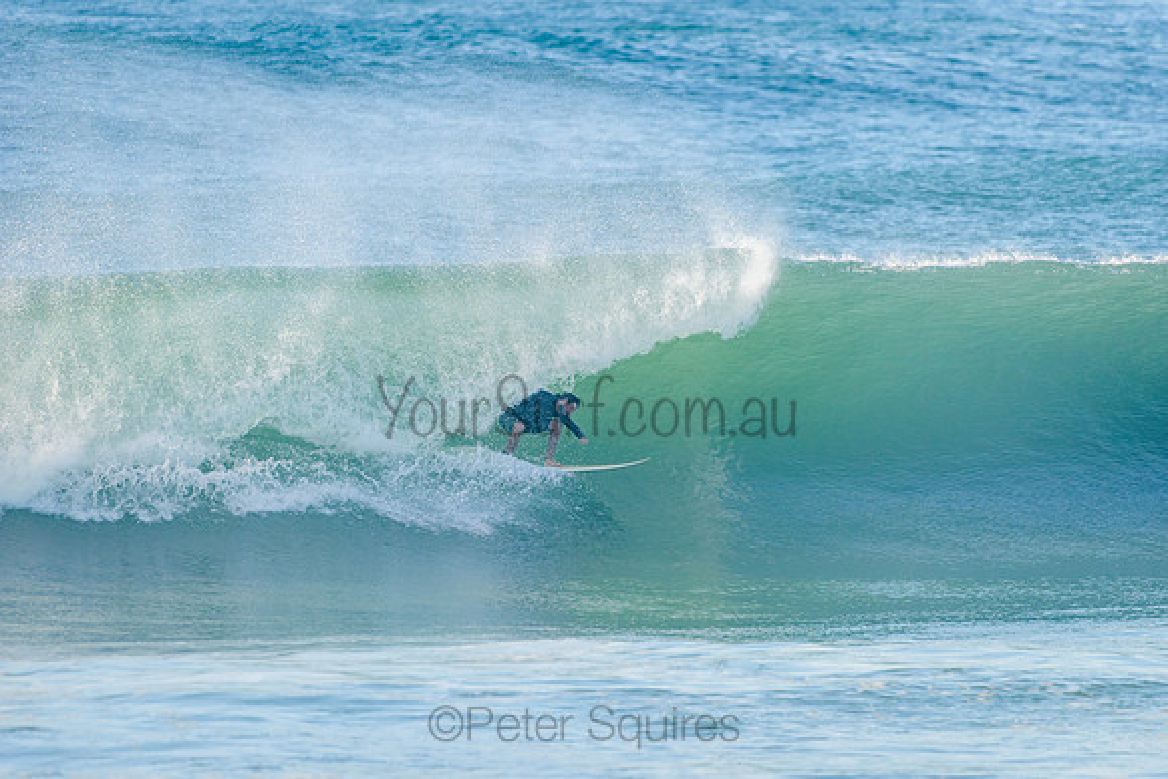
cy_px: 390
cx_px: 584
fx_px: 16225
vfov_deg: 2.8
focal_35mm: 500
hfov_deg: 4.1
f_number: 5.6
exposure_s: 1/1600
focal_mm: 500
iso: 400
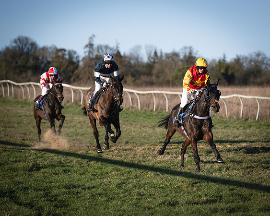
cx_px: 211
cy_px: 124
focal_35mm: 271
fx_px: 2161
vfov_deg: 5.7
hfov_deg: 7.1
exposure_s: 1/2000
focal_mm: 135
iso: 100
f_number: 2.8
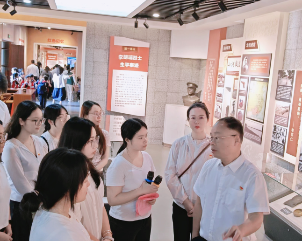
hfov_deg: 49.1
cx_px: 158
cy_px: 120
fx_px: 331
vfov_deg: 40.1
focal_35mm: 37
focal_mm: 6.12
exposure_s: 1/110
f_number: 1.9
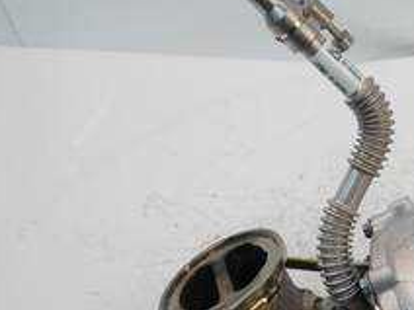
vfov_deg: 21.3
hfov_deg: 26.5
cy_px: 257
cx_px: 443
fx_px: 813
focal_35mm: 68
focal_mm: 15
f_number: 3.5
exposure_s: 1/125
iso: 640
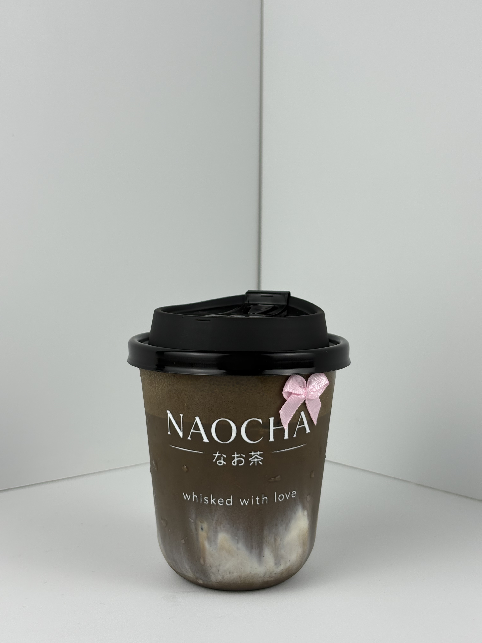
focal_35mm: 52
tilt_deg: -5.3
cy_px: 322
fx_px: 965
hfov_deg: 28.0
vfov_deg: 36.8
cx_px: 241
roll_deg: -0.9
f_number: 1.6
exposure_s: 1/414
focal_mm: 5.96
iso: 50
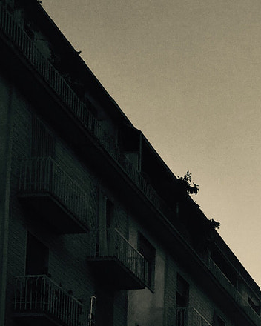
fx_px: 995
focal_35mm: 103
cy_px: 581
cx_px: 440
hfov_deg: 13.7
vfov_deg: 15.9
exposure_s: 1/3300
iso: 32
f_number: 2.2
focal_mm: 4.15
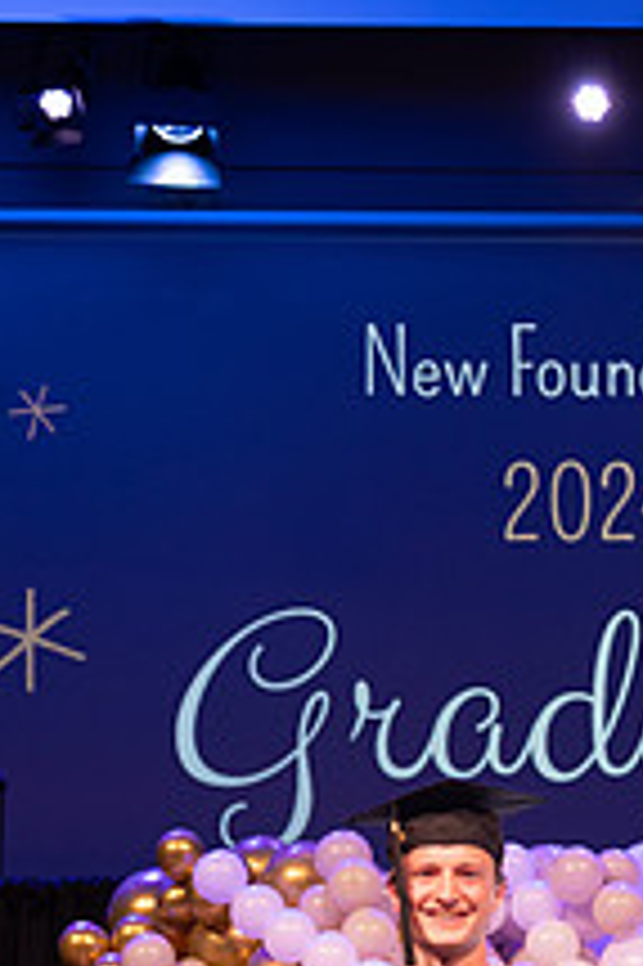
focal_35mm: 115
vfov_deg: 17.5
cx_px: 513
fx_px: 3086
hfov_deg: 11.9
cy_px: 881
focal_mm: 55
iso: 1600
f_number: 4
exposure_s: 1/200
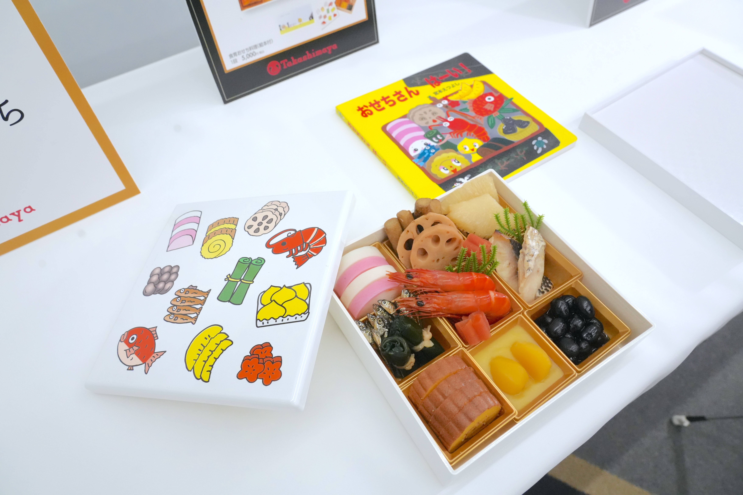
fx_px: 495
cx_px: 372
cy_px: 248
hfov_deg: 73.7
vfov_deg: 53.1
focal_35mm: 24
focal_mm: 24
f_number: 8
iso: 6400
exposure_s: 1/400
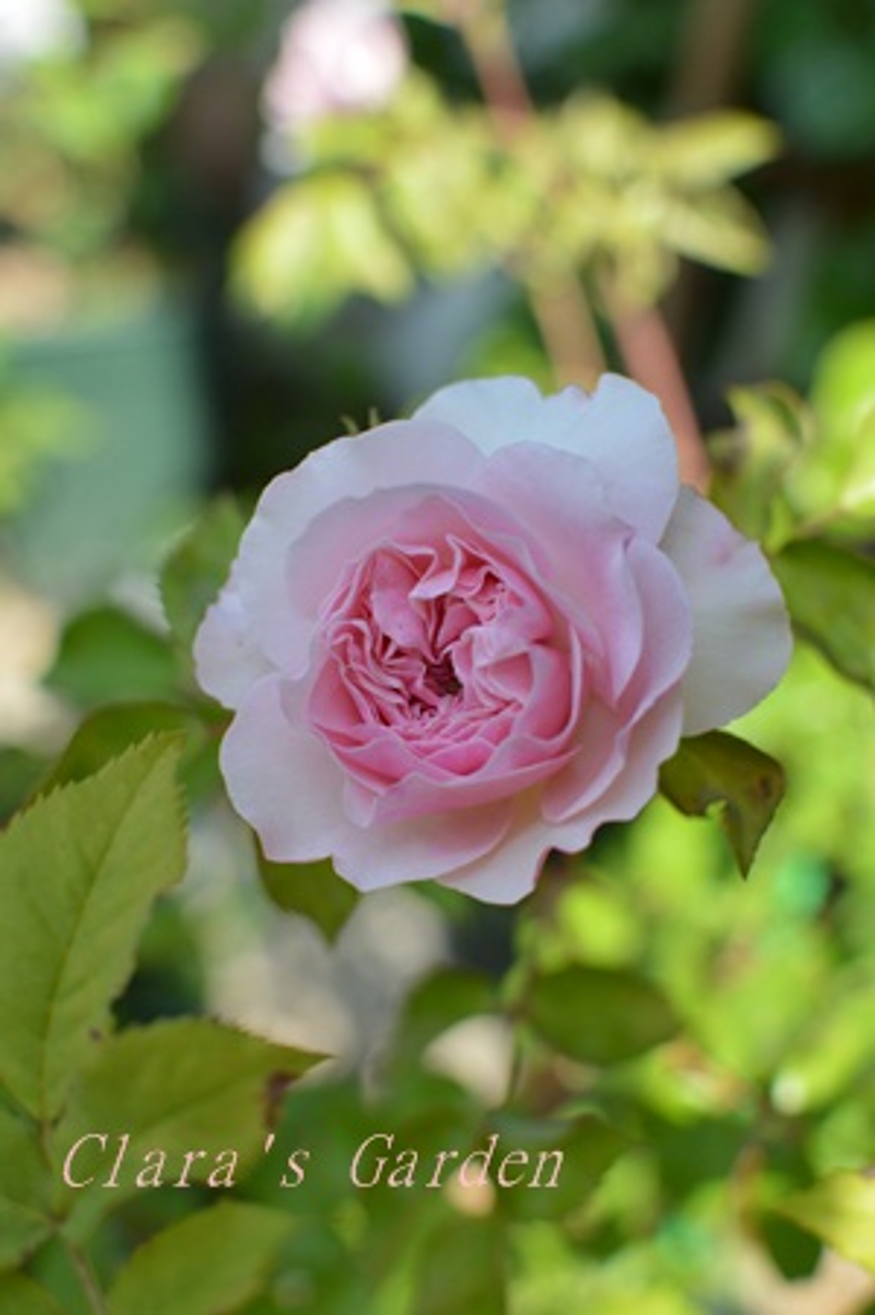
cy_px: 658
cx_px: 438
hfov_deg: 25.7
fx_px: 1917
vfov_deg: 37.9
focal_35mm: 52
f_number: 4
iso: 100
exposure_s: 1/250
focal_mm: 35
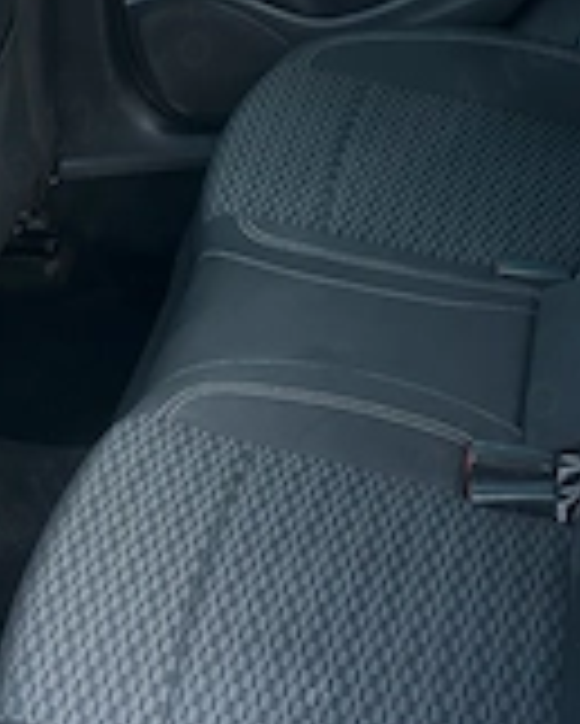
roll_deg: +13.3
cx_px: 157
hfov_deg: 24.0
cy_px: 540
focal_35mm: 63
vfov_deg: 29.5
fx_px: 1351
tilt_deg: -42.8
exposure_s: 1/60
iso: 400
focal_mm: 5.7
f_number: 1.5
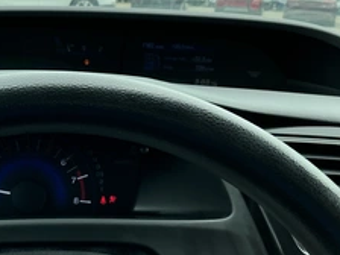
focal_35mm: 50
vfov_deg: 28.9
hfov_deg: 36.6
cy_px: 82
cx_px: 56
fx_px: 491
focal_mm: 3
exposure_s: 1/519
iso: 25
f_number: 1.8
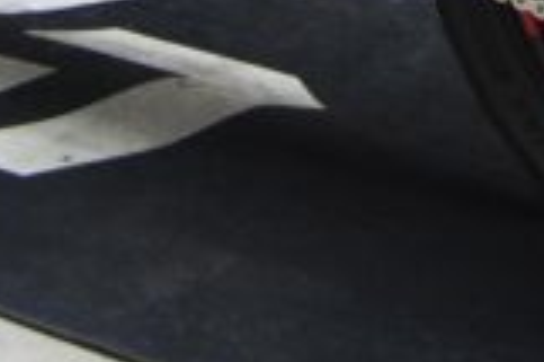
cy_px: -470
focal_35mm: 143
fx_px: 2159
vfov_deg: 8.8
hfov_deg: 14.3
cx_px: 199
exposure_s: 1/60
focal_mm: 20
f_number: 4
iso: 560
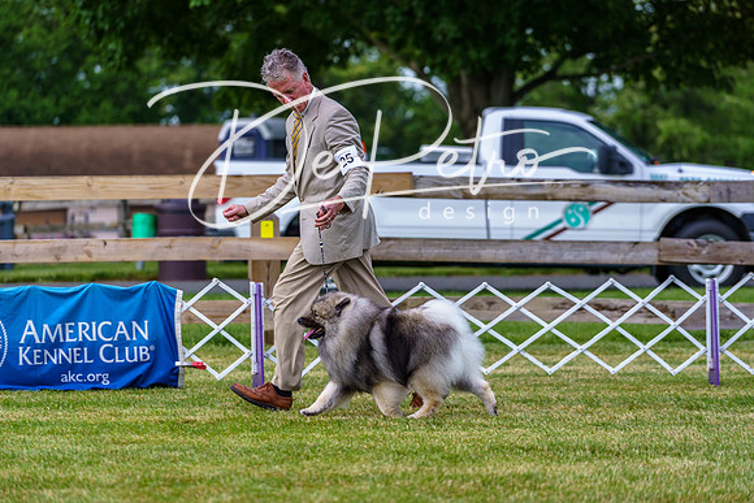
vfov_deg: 8.0
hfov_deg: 12.0
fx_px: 3582
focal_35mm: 171
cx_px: 377
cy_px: 252
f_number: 4
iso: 200
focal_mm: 171
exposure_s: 1/500
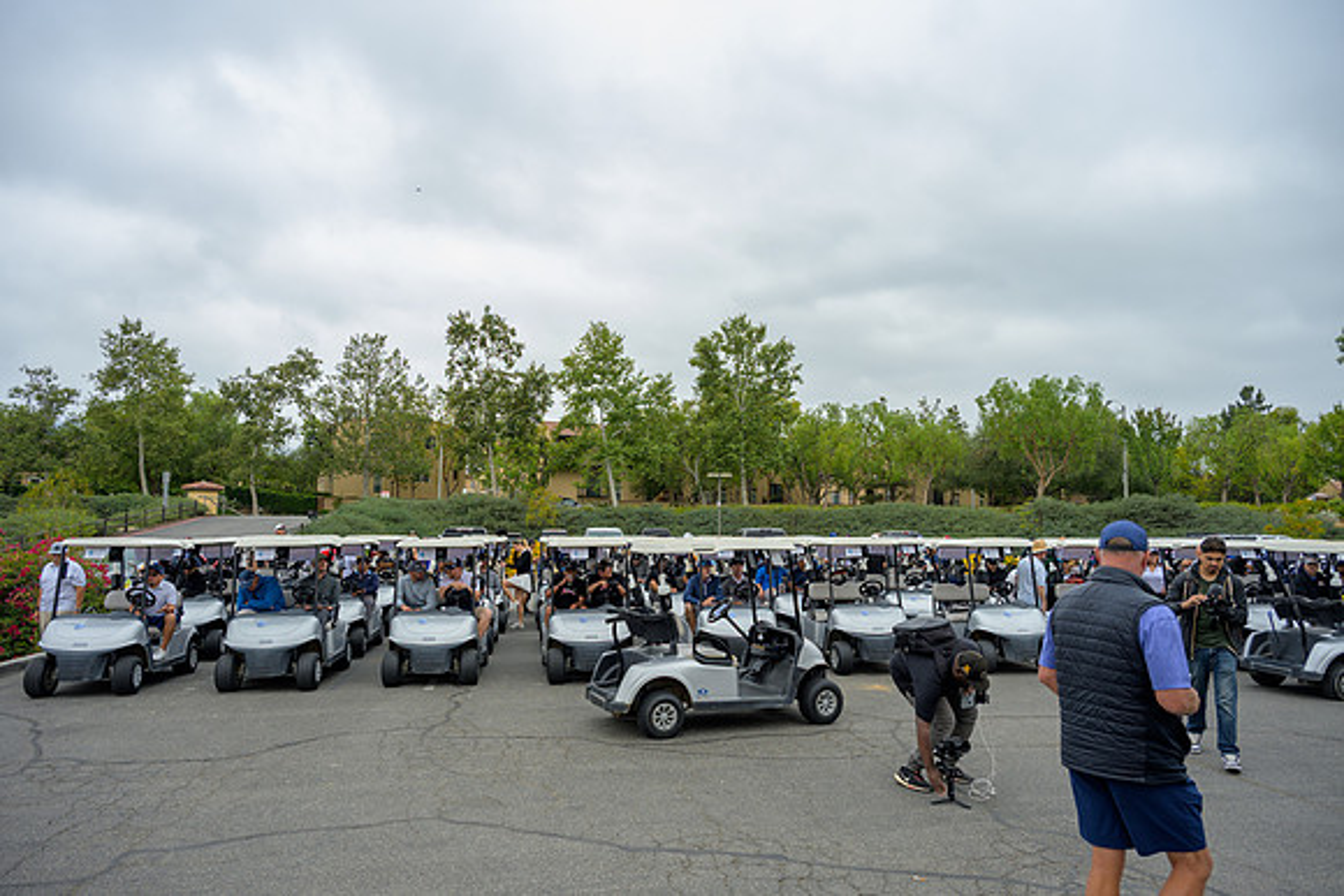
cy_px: 448
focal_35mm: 25
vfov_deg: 51.8
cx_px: 672
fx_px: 924
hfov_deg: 72.0
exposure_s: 1/200
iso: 100
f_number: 4
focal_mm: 24
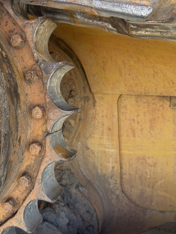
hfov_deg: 39.7
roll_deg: +1.8
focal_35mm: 35
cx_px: 46
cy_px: 117
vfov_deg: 52.6
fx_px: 237
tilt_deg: -5.9
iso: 50
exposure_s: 1/330
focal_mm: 5.7
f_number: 1.5
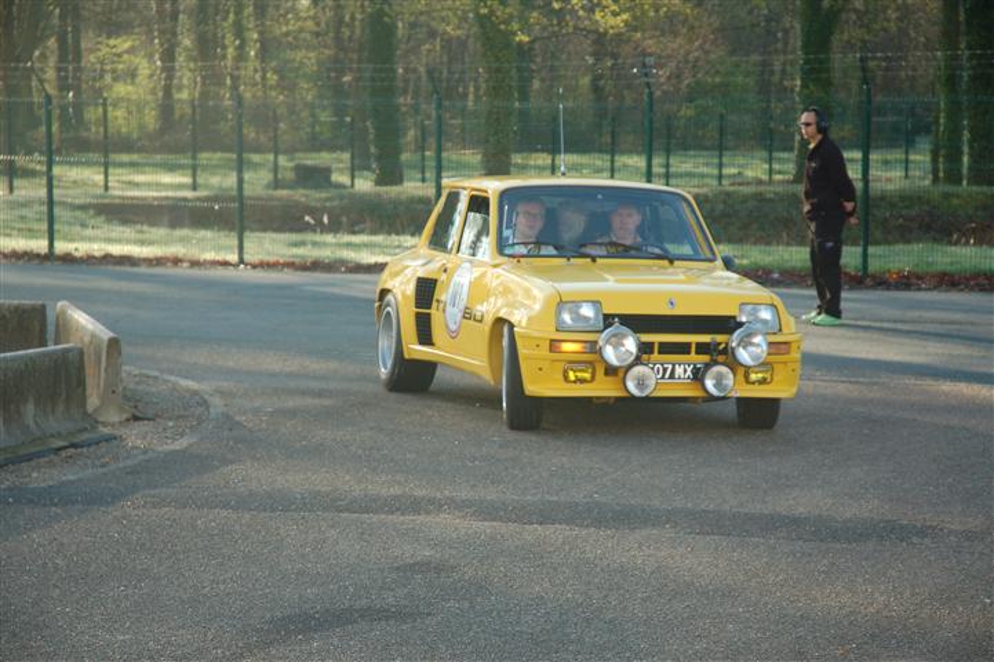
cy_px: 331
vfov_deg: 13.0
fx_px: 2898
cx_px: 497
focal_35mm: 105
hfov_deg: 19.5
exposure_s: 1/400
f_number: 5
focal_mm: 70
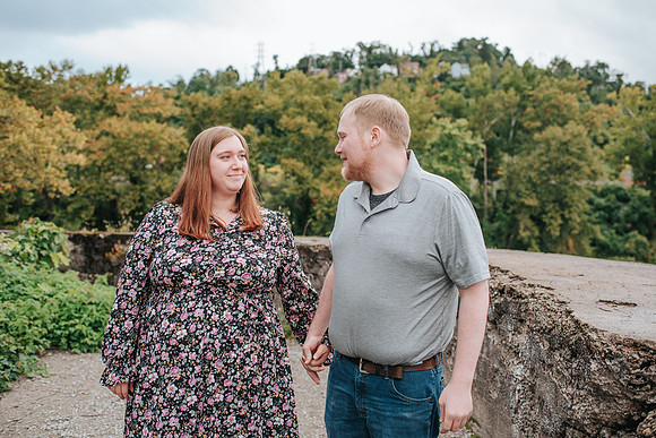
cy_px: 219
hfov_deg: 54.4
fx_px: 638
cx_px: 328
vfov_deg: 37.9
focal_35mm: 35
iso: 500
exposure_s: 1/320
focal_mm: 35
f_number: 3.2
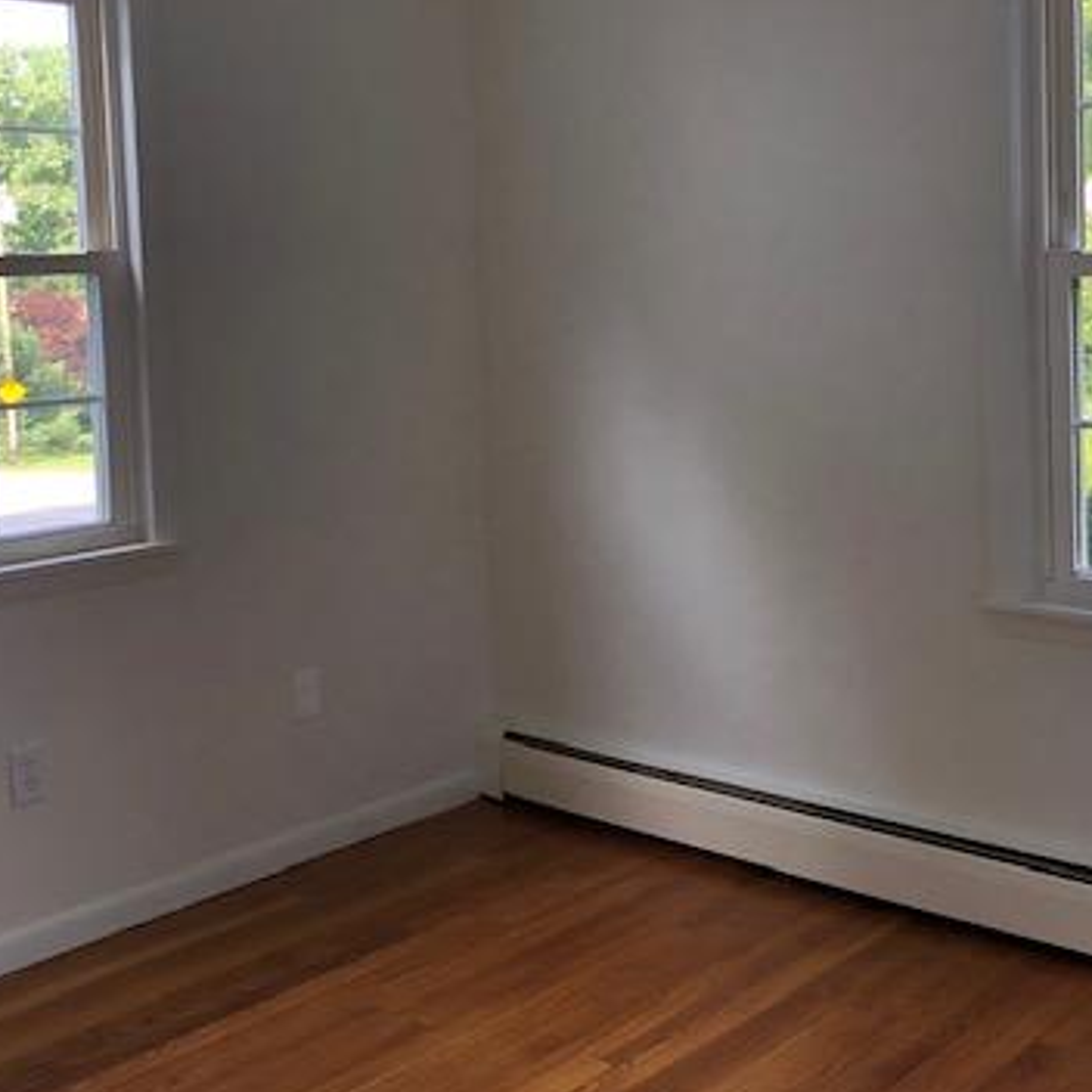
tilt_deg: -2.9
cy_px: 366
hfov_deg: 37.5
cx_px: 574
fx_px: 1606
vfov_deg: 37.2
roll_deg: +2.1
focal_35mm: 45
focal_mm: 3.99
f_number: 1.8
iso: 50
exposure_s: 1/120
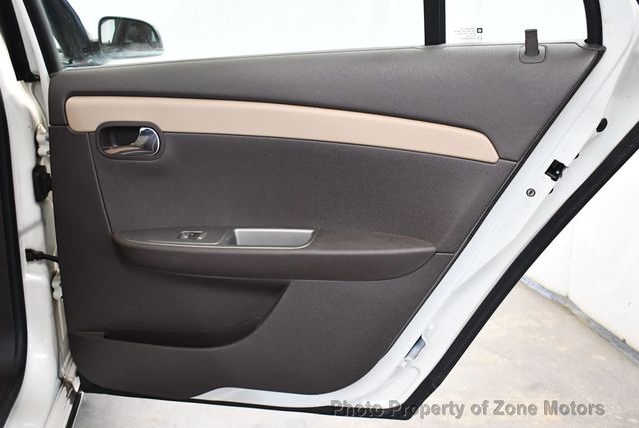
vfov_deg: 32.0
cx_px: 320
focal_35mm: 42
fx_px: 746
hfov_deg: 46.4
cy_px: 214
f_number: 3.8
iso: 3200
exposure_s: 1/100
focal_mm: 21
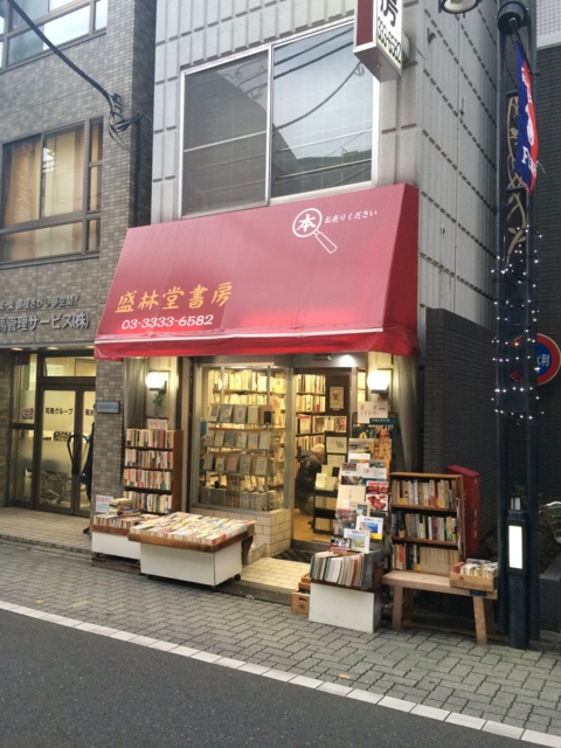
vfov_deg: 61.7
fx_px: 627
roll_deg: -0.7
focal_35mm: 29
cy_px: 374
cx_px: 280
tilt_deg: +2.0
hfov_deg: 48.2
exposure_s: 1/30
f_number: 2.2
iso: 64
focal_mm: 4.15
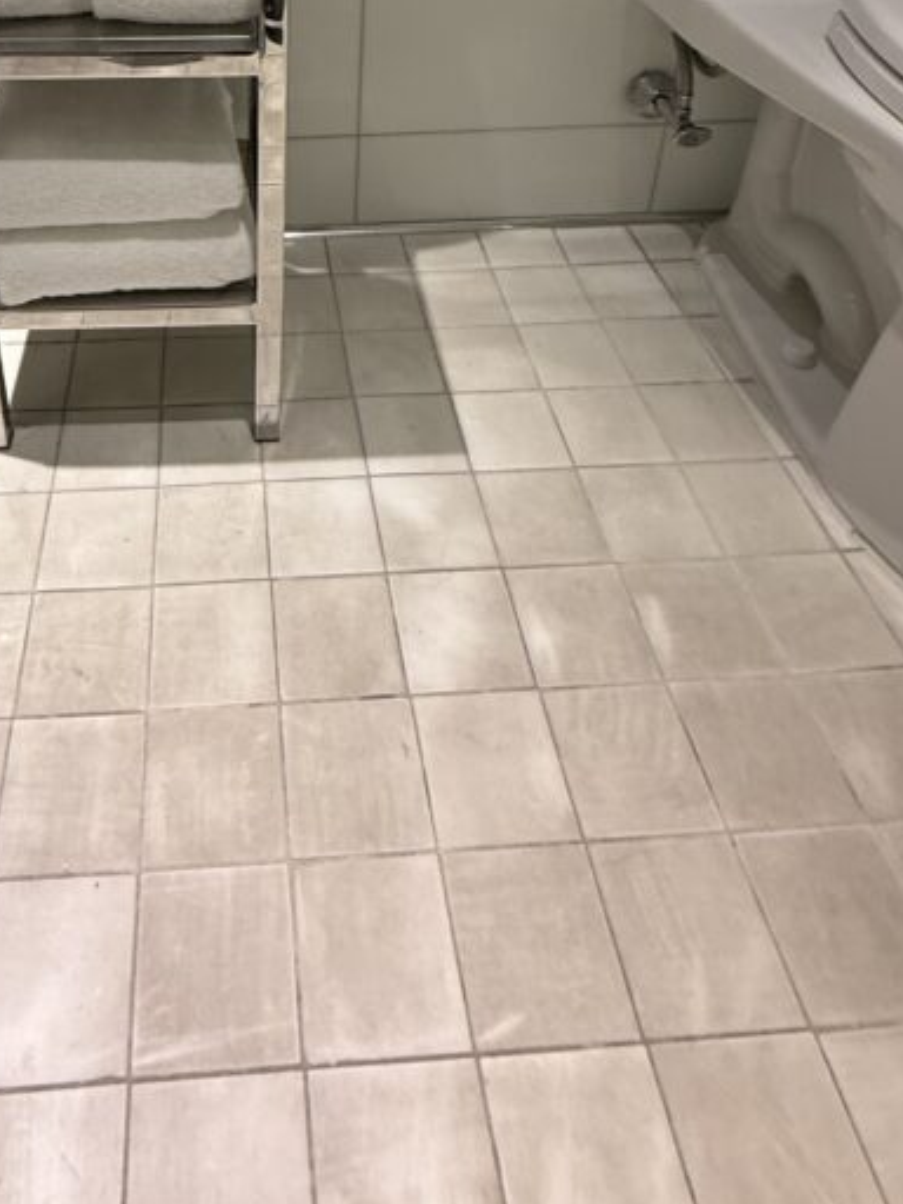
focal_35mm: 28
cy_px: 66
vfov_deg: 53.3
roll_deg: -0.1
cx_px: 268
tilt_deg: -26.1
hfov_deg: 48.5
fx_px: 974
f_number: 2.2
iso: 200
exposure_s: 1/60
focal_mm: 2.22
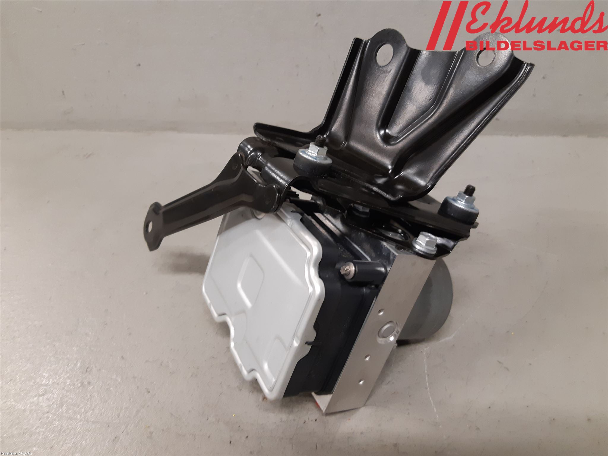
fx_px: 457
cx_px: 304
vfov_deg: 53.1
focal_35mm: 26
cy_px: 228
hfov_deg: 67.3
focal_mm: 3.93
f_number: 1.7
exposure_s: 1/50
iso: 160
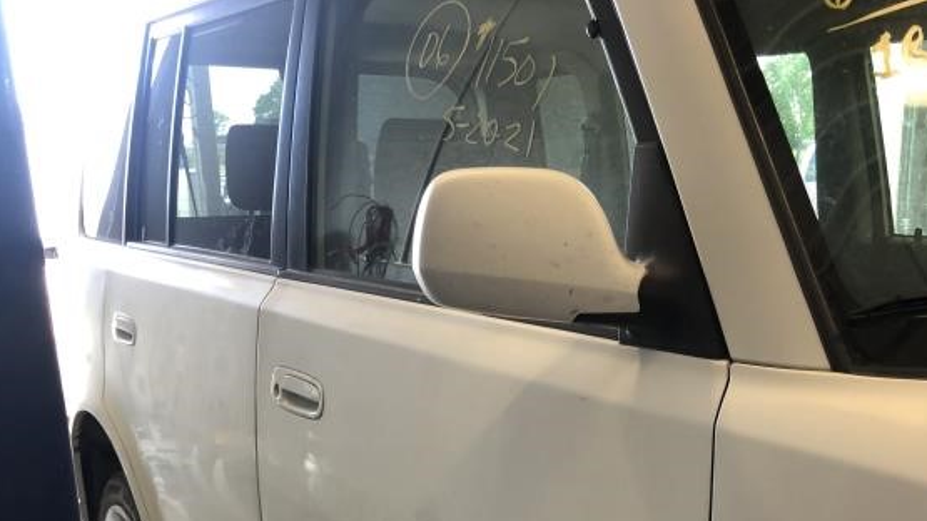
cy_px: 498
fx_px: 1081
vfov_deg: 26.0
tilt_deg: -15.6
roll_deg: -1.3
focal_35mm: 44
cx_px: 550
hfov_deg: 46.2
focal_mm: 3.99
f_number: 1.8
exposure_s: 1/20
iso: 40
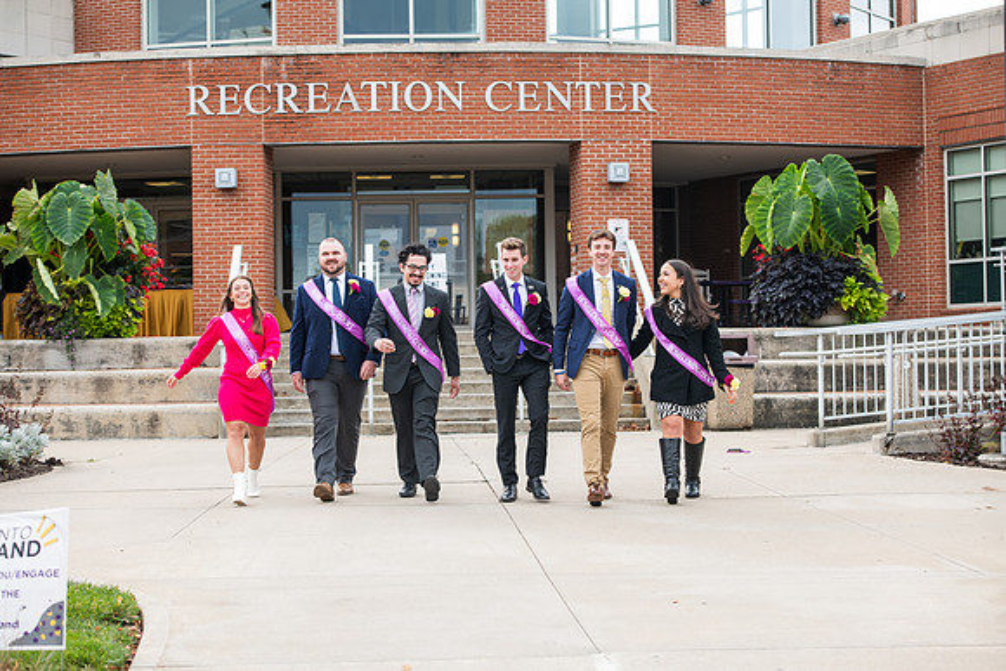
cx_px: 503
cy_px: 336
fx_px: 2096
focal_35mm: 75
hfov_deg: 27.0
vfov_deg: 18.2
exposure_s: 1/400
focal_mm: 75
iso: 250
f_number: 4.5
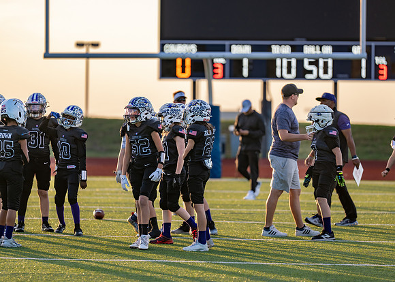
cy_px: 141
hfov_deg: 9.4
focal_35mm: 214
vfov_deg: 6.7
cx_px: 198
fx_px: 2400
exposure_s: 1/400
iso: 100
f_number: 2.8
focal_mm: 200
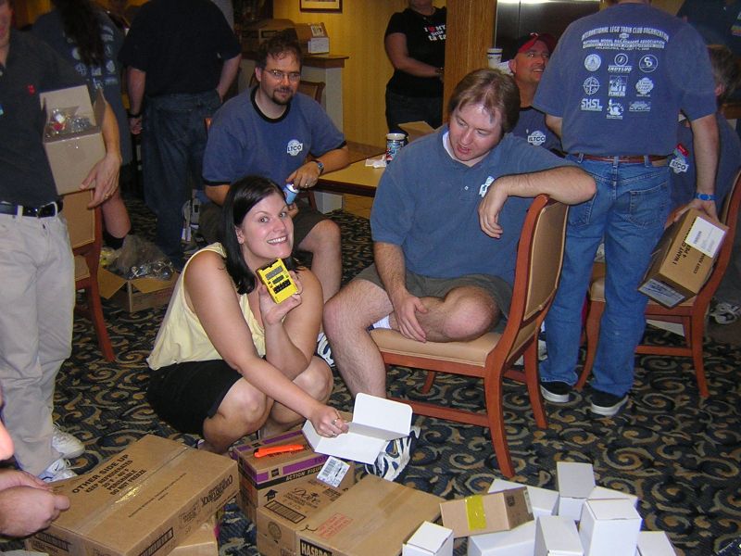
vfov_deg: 39.7
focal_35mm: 36
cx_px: 370
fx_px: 771
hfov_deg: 51.4
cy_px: 278
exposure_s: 1/60.1
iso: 304
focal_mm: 4.7
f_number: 2.6
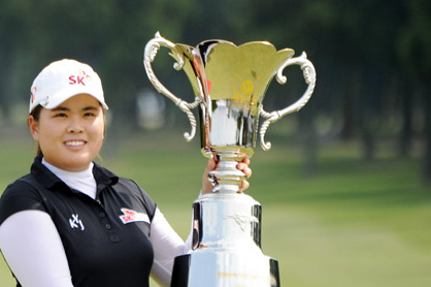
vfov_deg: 3.2
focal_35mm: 431
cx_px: 138
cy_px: 177
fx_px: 5156
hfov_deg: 4.8
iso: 640
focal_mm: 300
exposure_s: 1/1000
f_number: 5.6
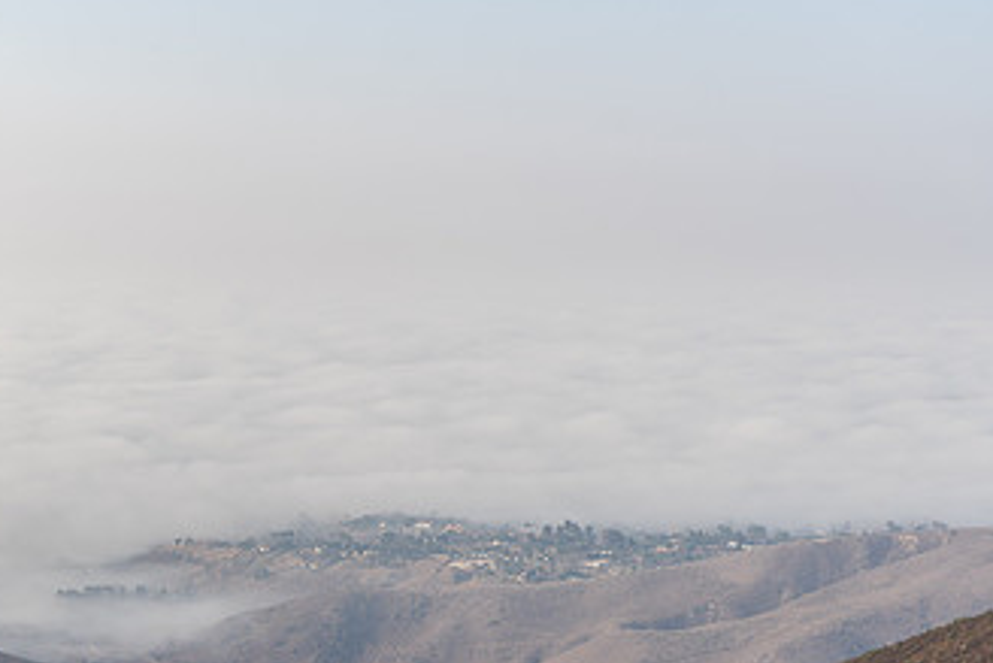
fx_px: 2152
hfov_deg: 25.7
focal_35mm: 78
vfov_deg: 17.4
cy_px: 477
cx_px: 251
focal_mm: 43
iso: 100
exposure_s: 1/640
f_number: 4.5
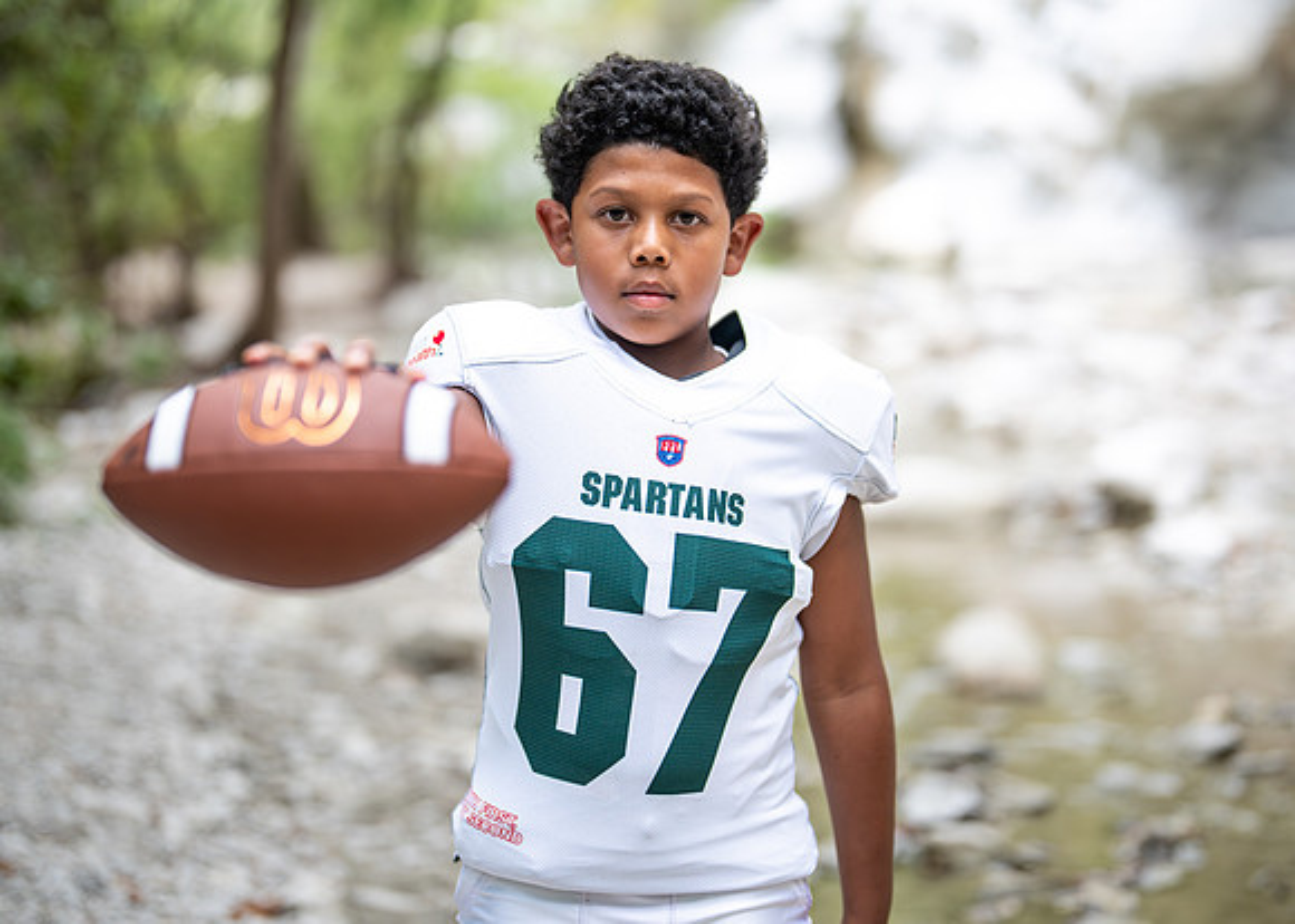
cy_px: 410
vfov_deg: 23.9
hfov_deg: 33.1
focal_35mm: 59
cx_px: 692
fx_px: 2179
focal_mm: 50
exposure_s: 1/640
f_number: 1.2
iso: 320
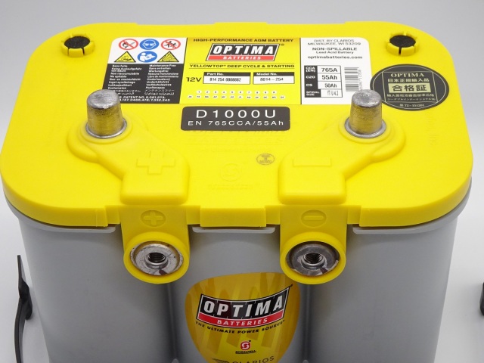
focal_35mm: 75
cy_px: 182
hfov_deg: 26.0
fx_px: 1049
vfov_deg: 19.6
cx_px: 242
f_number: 5
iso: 320
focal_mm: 12.87
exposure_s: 1/80
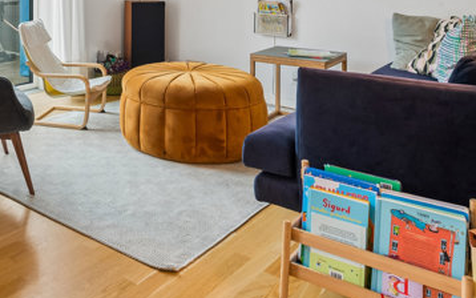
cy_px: -42
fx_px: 532
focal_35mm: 41
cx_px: 74
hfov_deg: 45.0
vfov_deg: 28.1
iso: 200
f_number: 10
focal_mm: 18
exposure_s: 1/5
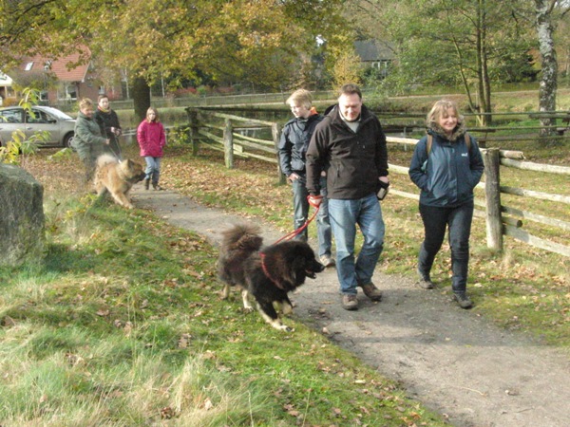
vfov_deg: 33.6
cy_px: 214
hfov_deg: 43.9
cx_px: 285
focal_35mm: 43
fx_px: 708
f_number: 8.8
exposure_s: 1/320
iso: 1600
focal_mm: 7.54
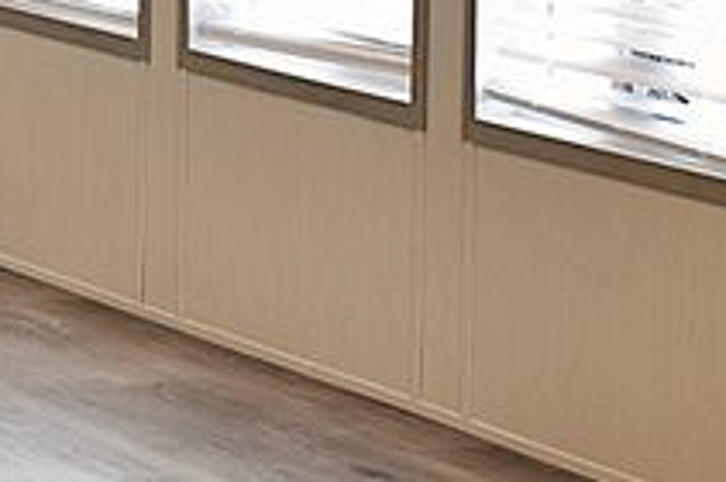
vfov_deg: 6.6
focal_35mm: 206
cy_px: -167
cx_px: -551
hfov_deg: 9.5
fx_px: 4148
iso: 400
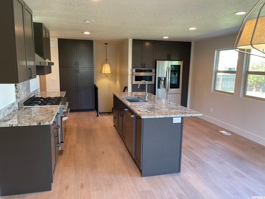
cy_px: 100
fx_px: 199
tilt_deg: -9.9
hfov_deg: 67.3
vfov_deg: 53.1
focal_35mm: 26
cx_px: 132
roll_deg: -0.4
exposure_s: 1/120
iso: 125
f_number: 1.6
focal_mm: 4.2
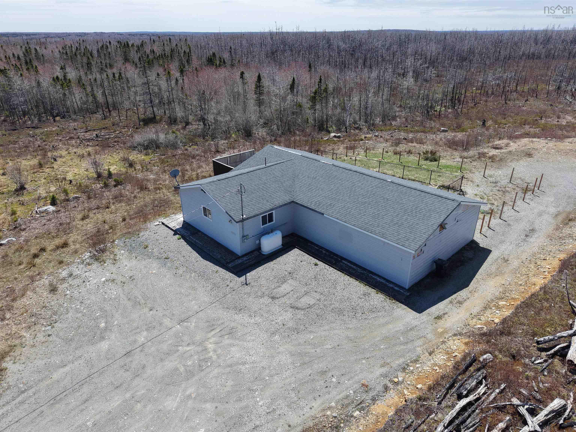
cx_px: 288
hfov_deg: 71.6
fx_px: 399
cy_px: 216
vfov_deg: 56.8
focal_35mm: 24
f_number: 1.8
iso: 220
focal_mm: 8.67
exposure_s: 1/4000
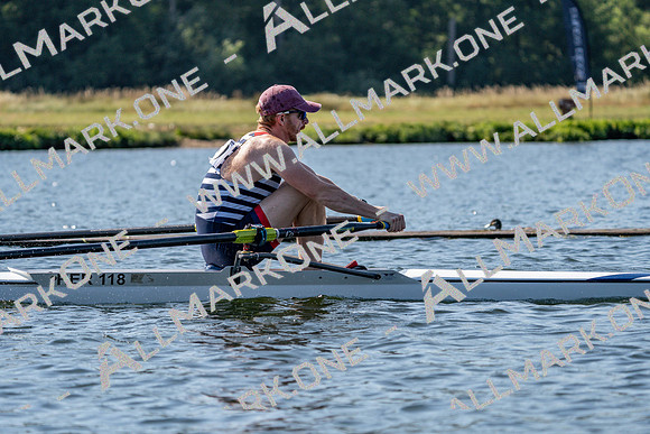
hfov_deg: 10.3
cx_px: 325
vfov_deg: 6.9
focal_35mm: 200
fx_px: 3612
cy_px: 217
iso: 250
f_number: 5.6
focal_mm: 200
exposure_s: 1/1600
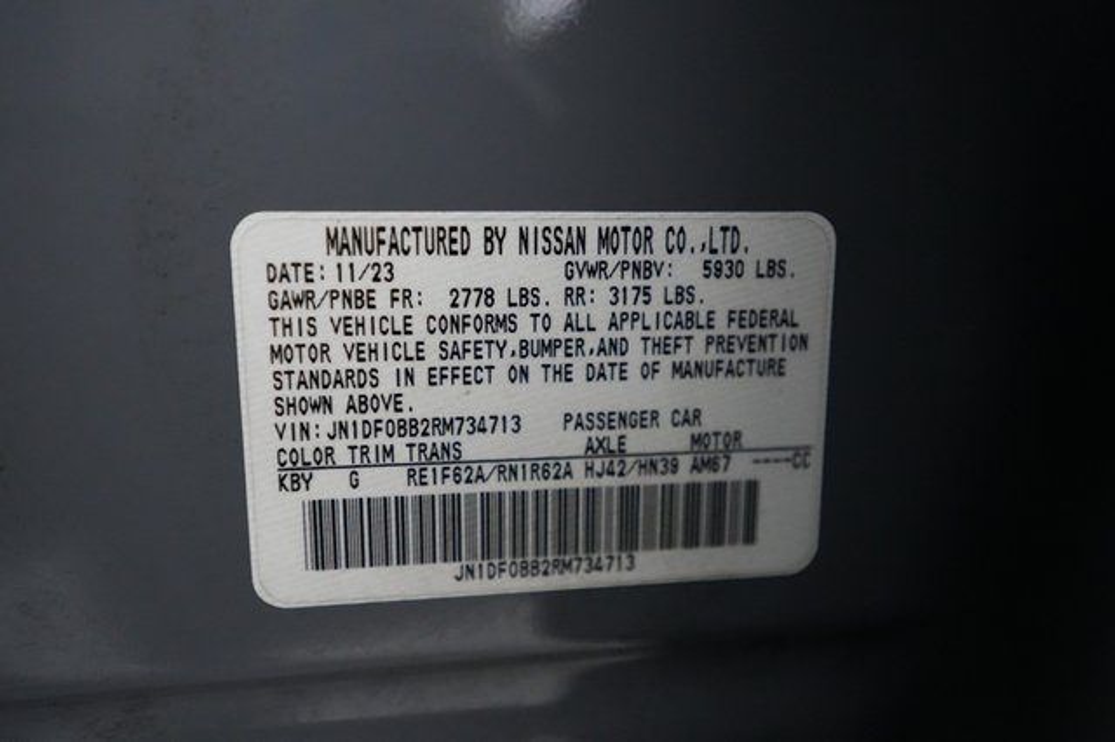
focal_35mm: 28
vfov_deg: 46.4
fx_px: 867
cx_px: 558
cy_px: 371
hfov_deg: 65.5
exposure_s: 1/160
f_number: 2.8
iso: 12800
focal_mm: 28
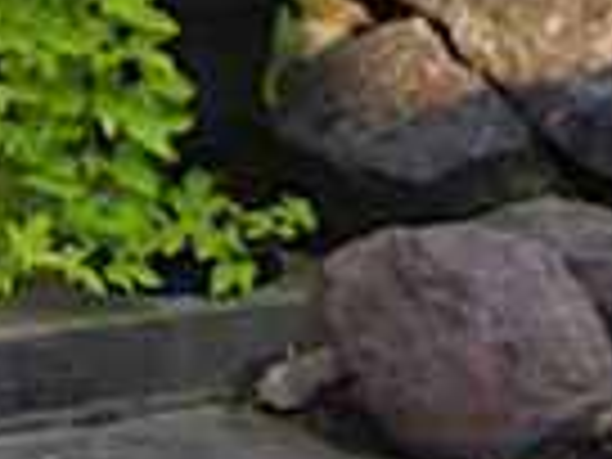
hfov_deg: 9.1
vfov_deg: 6.5
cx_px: 250
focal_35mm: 218
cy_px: -614
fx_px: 3854
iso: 80
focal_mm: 6
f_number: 2.7
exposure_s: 1/250
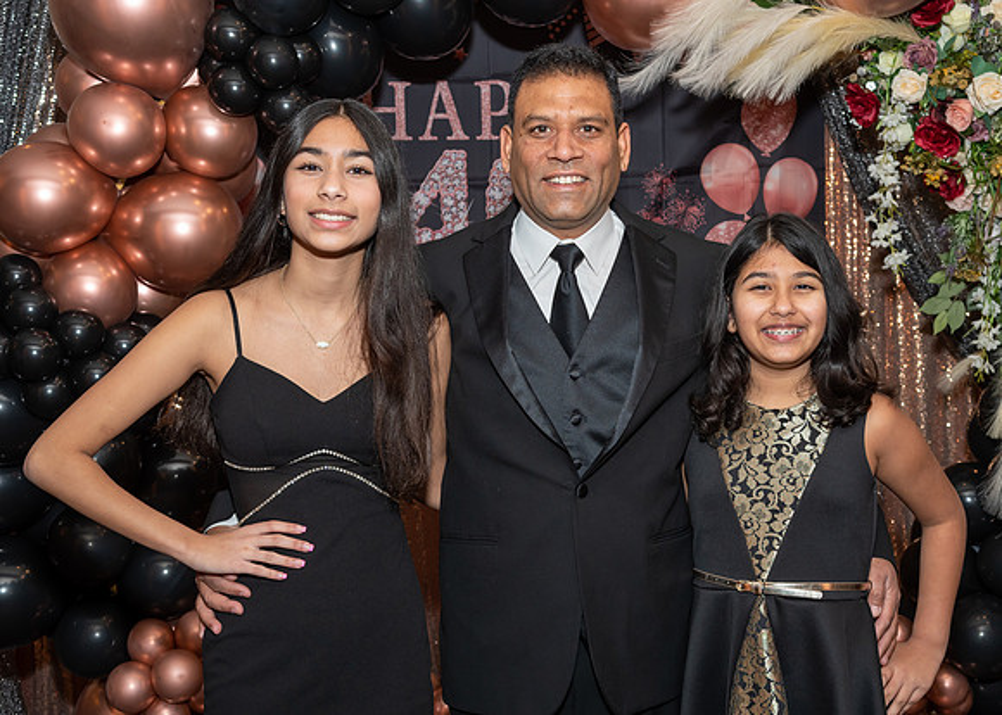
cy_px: 341
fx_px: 1450
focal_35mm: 51
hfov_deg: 38.1
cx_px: 561
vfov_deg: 27.7
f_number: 5.6
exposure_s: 1/250
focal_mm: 31
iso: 400
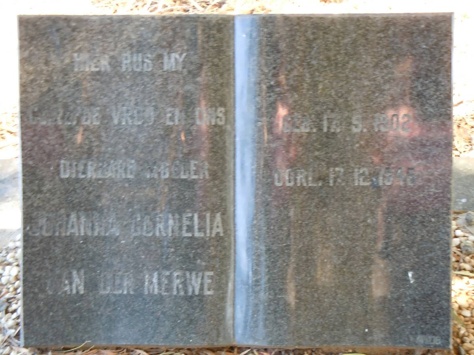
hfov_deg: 22.0
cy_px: 178
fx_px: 1219
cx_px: 237
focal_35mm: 89
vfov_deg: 16.6
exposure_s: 1/20
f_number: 4.4
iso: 200
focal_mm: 16
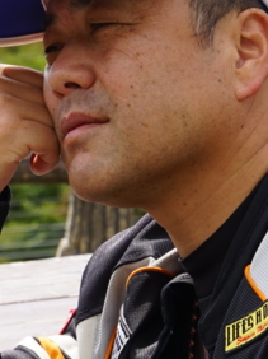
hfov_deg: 6.7
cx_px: 48
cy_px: 49
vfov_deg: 8.9
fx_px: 2285
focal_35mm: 221
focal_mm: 54
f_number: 9
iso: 100
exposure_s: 1/100
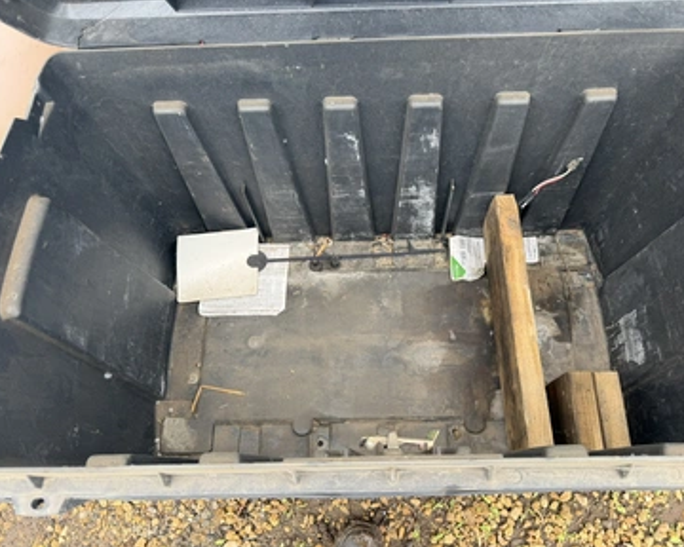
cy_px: 264
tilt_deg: -69.4
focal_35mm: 26
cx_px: 370
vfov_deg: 54.9
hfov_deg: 65.9
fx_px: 526
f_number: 1.78
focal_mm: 6.76
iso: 80
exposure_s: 1/184
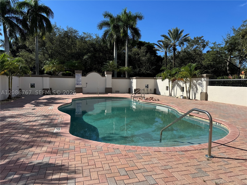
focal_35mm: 24
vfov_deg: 56.8
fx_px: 171
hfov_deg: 71.6
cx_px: 124
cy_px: 92
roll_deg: -0.7
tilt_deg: -3.6
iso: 80
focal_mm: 6.76
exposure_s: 1/4608
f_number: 1.78
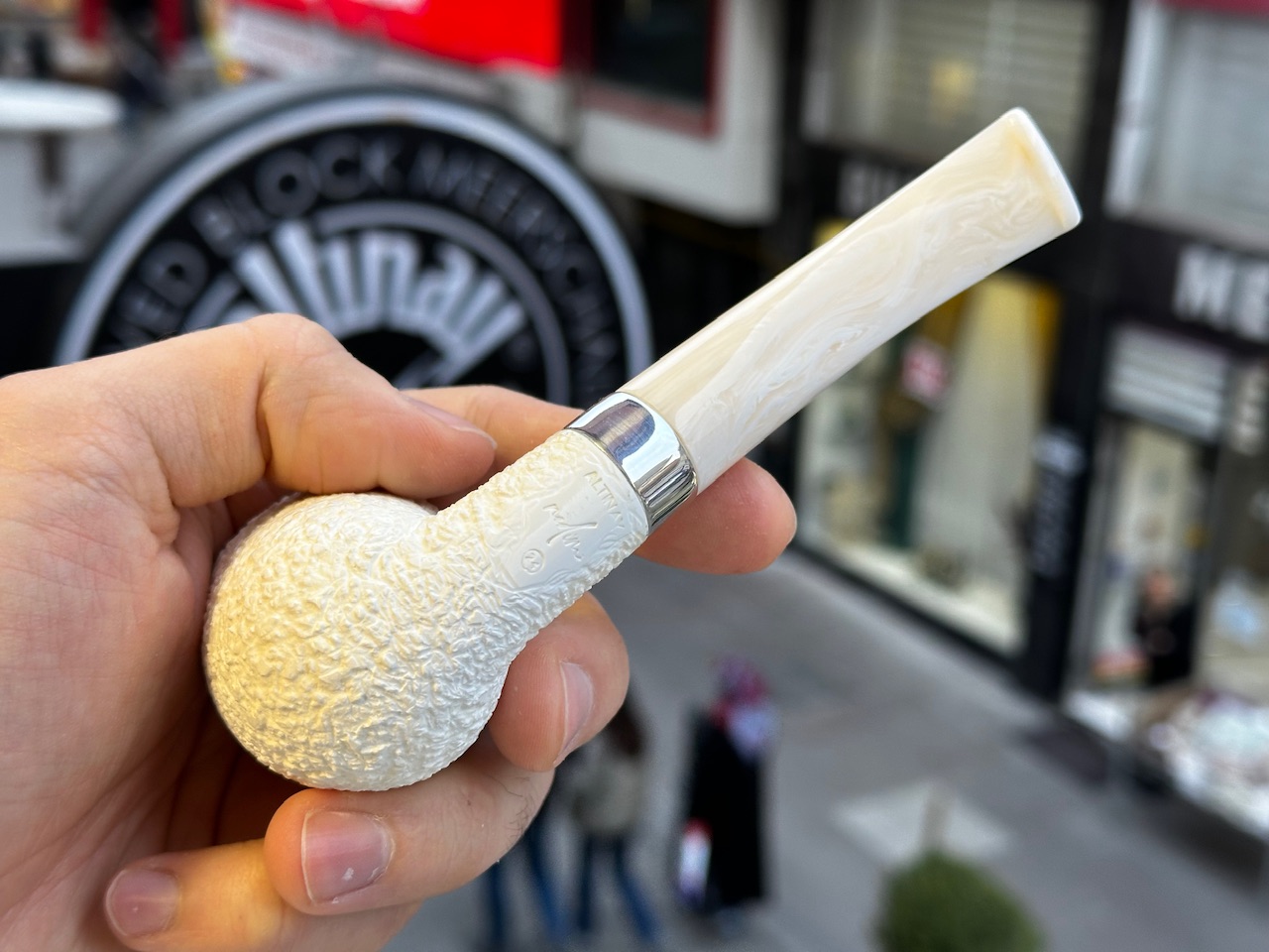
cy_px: 476
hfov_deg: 39.7
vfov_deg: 30.3
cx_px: 634
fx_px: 1760
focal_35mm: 48
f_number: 1.78
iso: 50
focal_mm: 6.86
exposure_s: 1/50
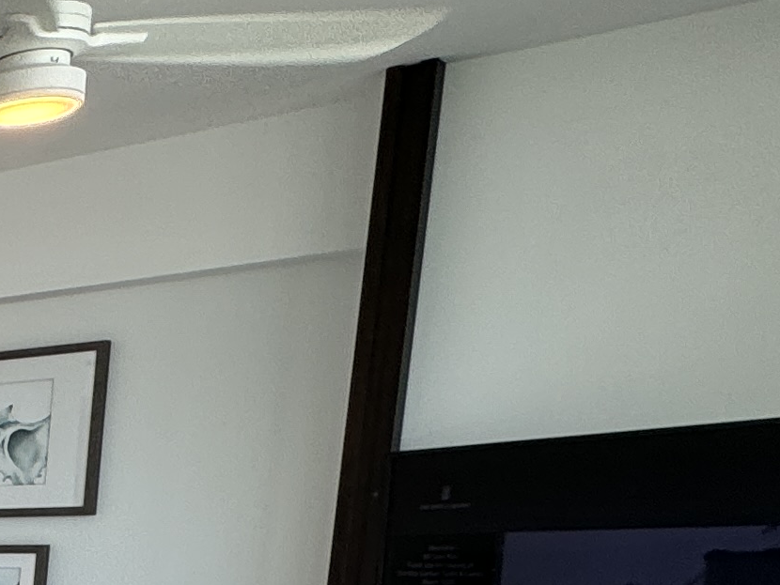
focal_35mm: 68
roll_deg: -0.5
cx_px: -777
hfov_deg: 18.6
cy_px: 814
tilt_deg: -9.5
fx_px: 1533
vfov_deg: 19.5
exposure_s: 1/136
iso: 40
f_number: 2.2
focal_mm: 2.22
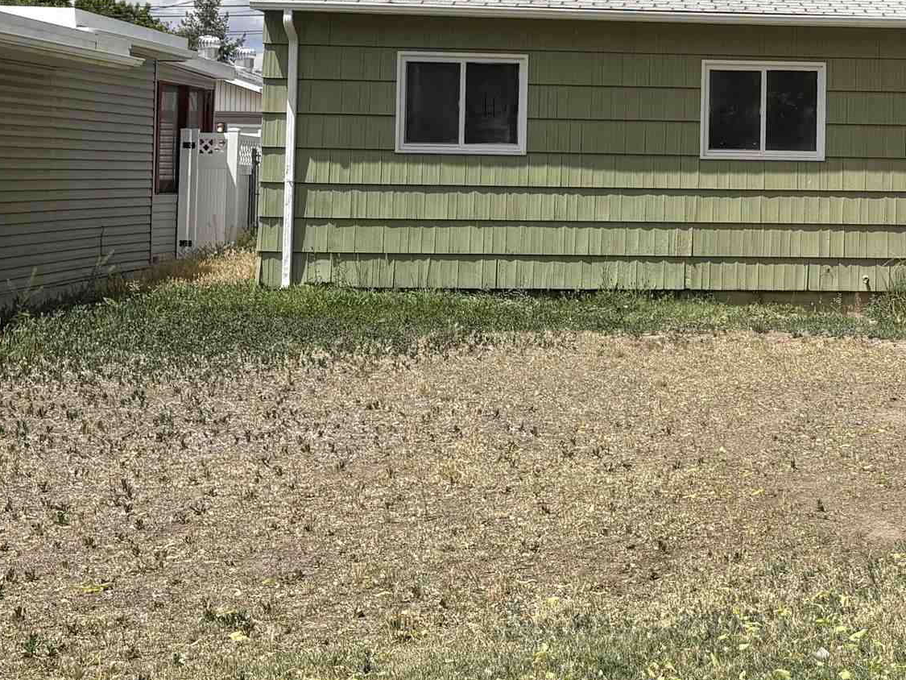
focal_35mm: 71
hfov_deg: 26.1
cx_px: 881
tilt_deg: +2.5
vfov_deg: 20.5
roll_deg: -0.9
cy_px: 124
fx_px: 1858
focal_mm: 5.96
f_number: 1.6
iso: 50
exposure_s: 1/5348
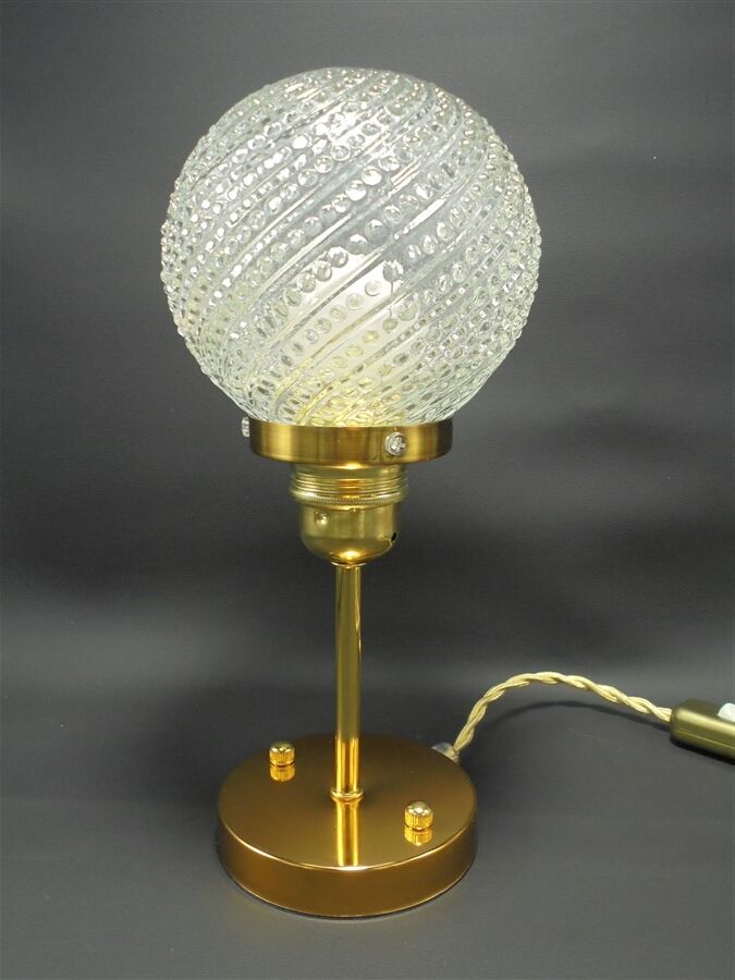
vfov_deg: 54.0
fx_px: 963
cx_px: 368
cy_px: 490
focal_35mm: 34
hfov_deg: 41.8
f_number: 4
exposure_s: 1/30
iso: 200
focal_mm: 6.1
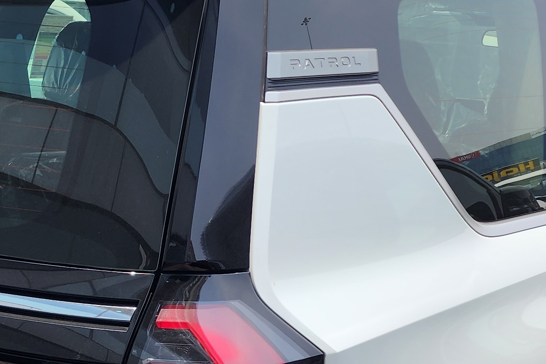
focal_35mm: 77
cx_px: 117
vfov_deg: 17.2
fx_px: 1167
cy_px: 396
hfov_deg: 25.9
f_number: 1.8
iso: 12
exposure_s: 1/989
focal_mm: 6.4
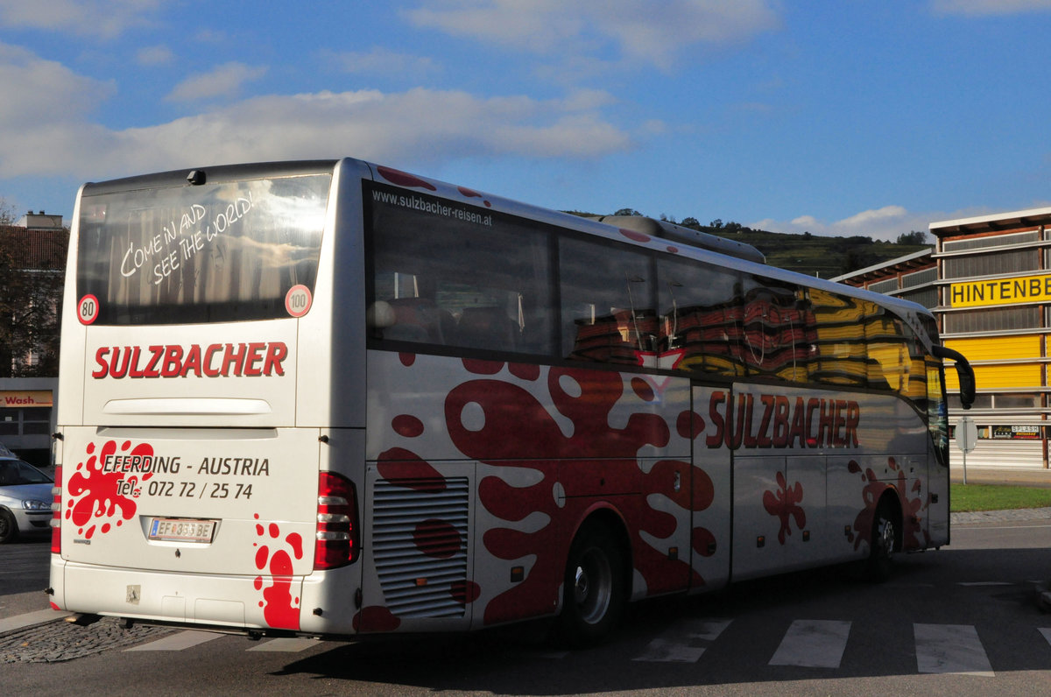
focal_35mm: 51
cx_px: 526
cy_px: 348
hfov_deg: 38.9
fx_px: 1487
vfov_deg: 26.4
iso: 800
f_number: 14
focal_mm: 34
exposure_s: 1/800
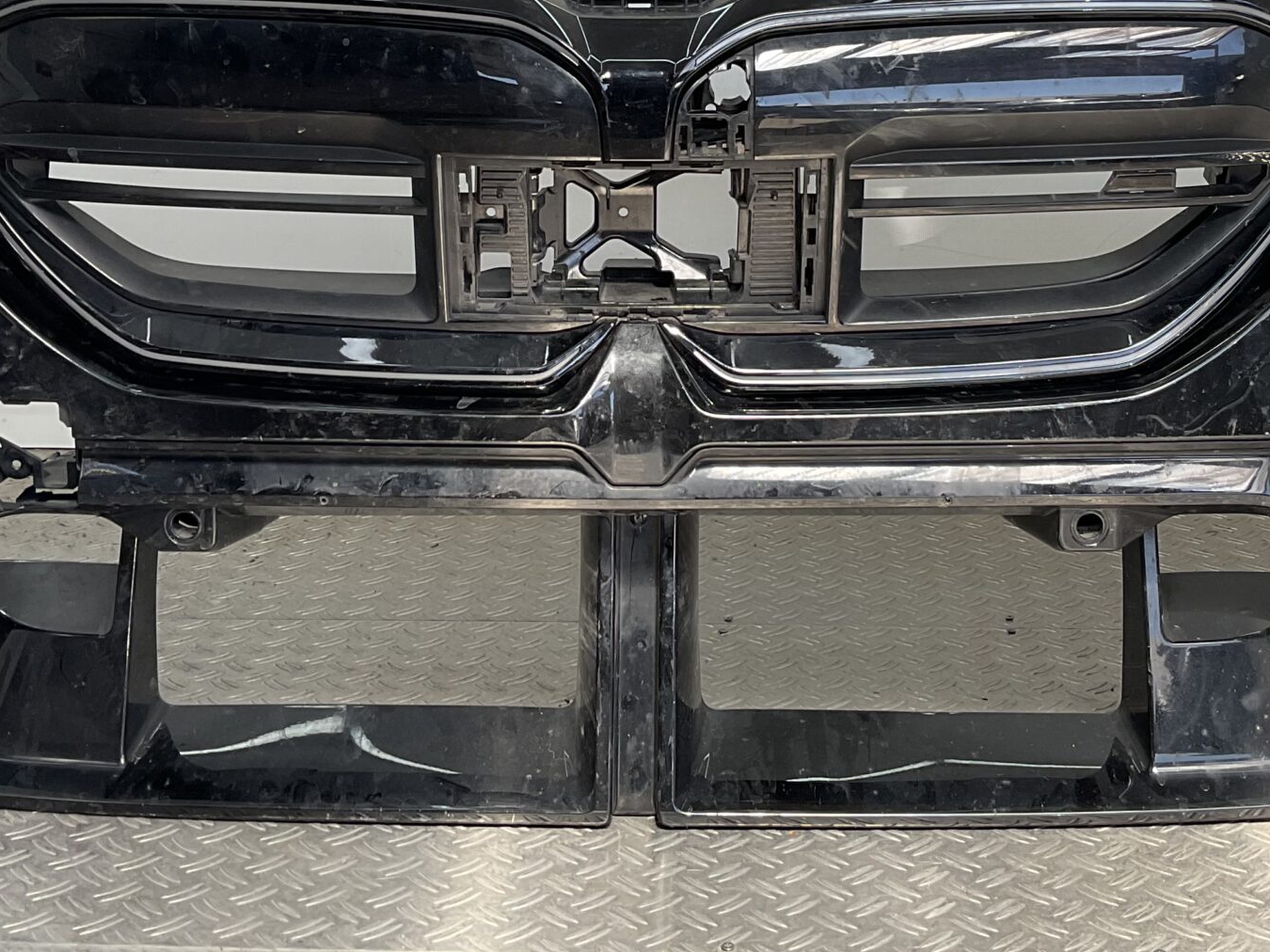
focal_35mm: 55
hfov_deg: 34.9
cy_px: 180
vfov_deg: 26.0
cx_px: 679
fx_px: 2017
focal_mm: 3
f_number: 1.8
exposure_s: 1/226
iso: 16
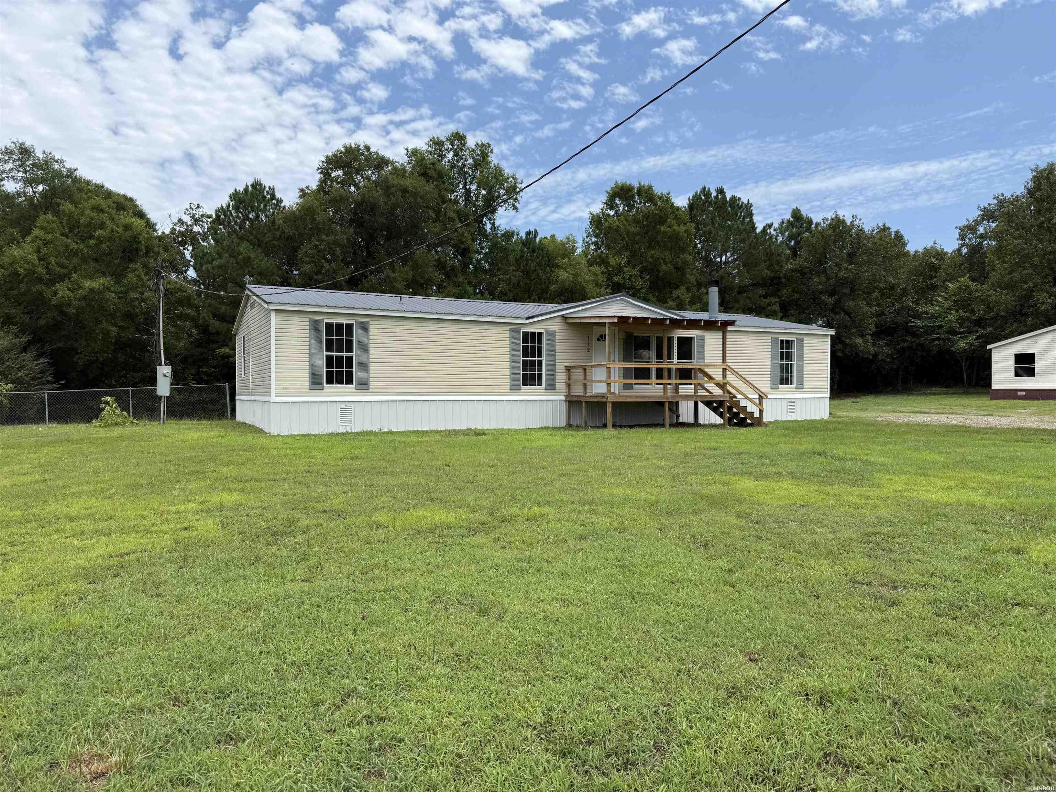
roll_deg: +0.3
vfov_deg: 56.8
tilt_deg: +0.0
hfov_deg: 71.6
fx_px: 732
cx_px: 528
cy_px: 396
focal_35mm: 24
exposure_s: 1/4167
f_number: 1.78
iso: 80
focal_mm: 6.76
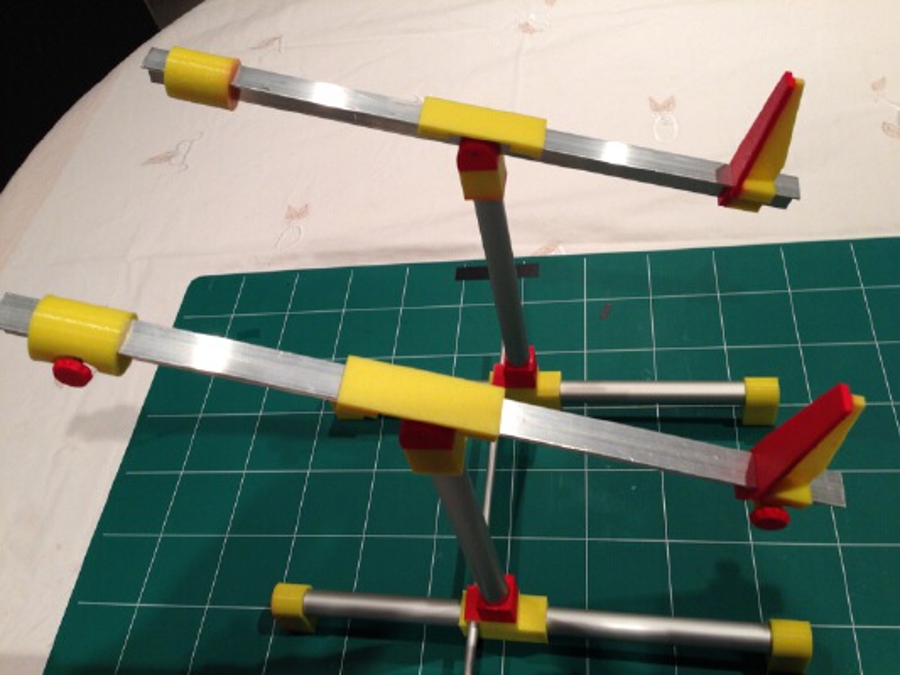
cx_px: 450
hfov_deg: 55.3
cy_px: 338
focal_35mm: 33
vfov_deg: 43.0
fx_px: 858
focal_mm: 4.12
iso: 80
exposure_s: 1/20
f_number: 2.4
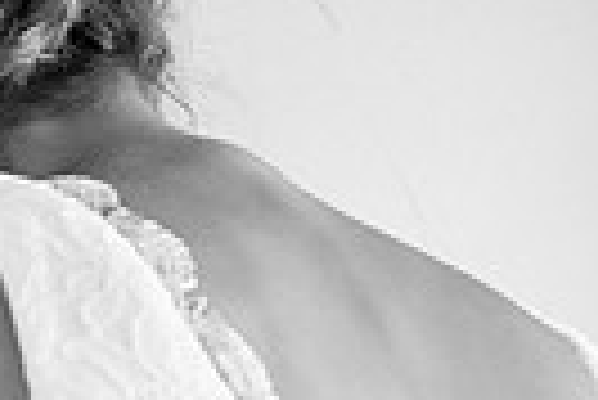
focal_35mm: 249
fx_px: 4141
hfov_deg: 8.1
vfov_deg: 5.5
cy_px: 479
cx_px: -283
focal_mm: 55
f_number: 4.5
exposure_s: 1/160
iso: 400
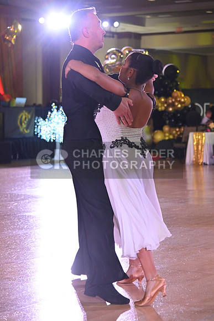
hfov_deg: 14.4
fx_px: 847
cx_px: 107
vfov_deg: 21.5
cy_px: 160
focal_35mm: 95
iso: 3200
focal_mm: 95
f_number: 5
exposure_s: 1/400
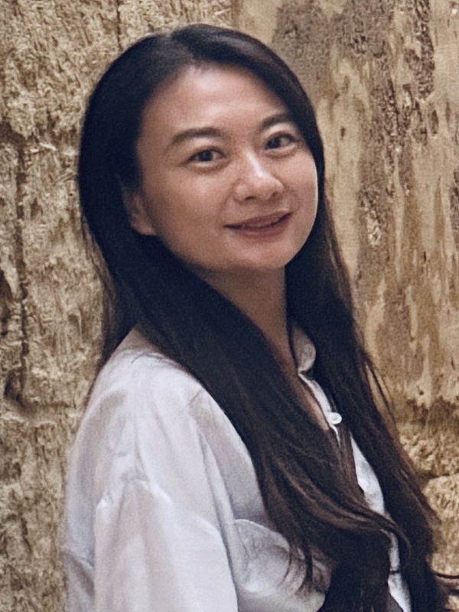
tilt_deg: +2.9
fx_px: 424
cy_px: 306
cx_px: 230
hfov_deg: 56.8
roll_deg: +2.2
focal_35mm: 24
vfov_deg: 71.6
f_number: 1.78
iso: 500
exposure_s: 1/60
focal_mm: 6.76
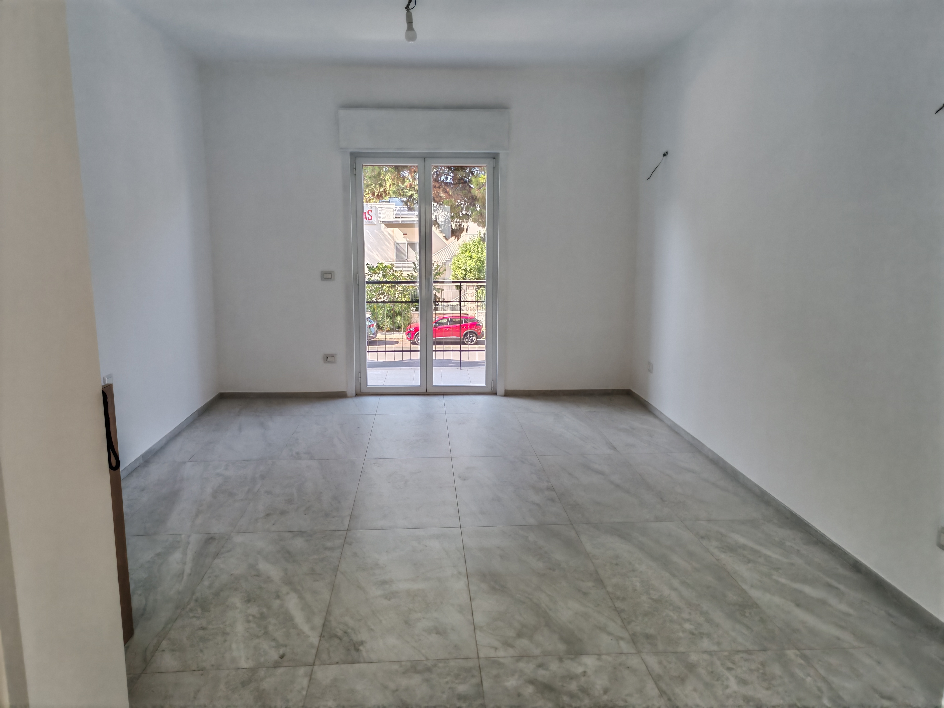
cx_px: 472
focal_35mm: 27
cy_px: 354
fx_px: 736
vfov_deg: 51.4
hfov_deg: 65.3
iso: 50
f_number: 1.95
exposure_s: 1/120
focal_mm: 5.52
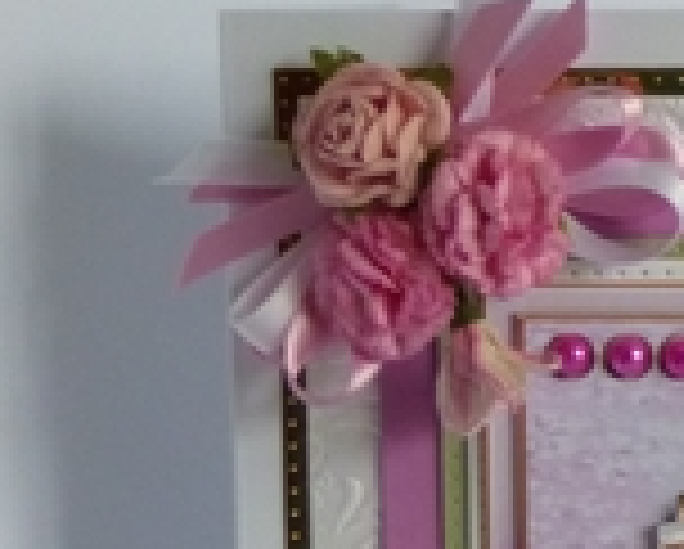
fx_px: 4682
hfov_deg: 8.2
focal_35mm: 231
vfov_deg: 6.7
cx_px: 936
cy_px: 659
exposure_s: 1/30
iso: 400
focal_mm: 14.2
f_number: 4.9
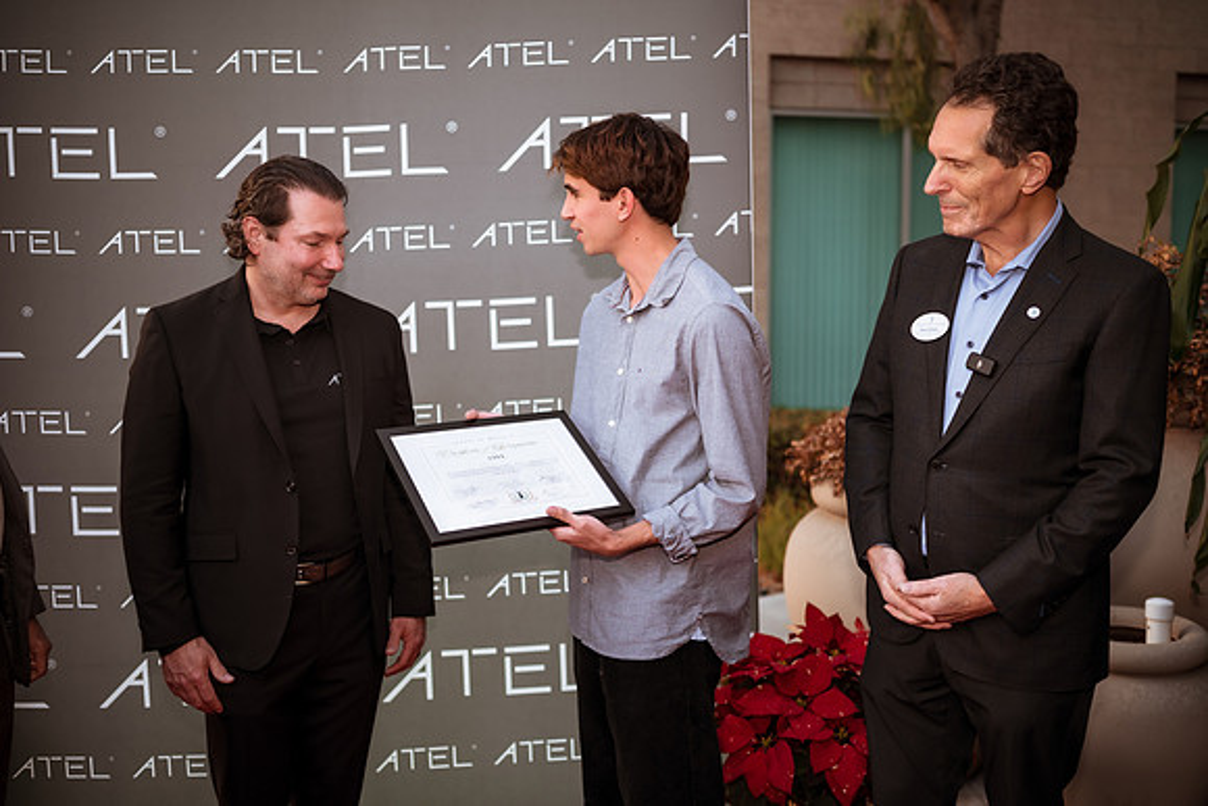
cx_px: 604
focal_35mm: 35
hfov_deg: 54.4
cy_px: 403
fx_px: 1175
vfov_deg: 37.9
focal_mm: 35
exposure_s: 1/400
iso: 200
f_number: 1.8
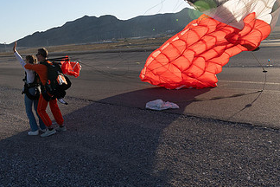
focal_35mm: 43
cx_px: 111
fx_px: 334
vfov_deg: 30.7
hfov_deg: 45.2
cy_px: 46
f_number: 8
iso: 800
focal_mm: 24
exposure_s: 1/2000
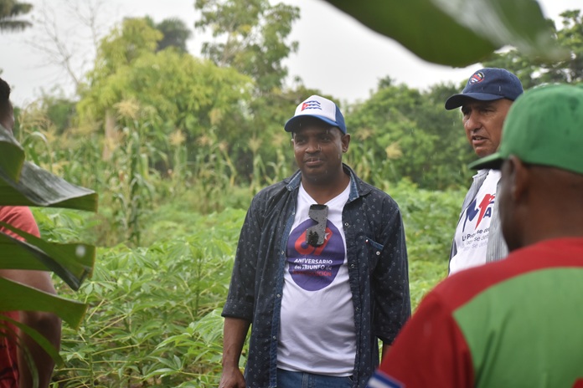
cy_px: 194
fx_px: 1700
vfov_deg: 13.0
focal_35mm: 105
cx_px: 292
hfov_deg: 19.5
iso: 400
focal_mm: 70
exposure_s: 1/500
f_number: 5.6
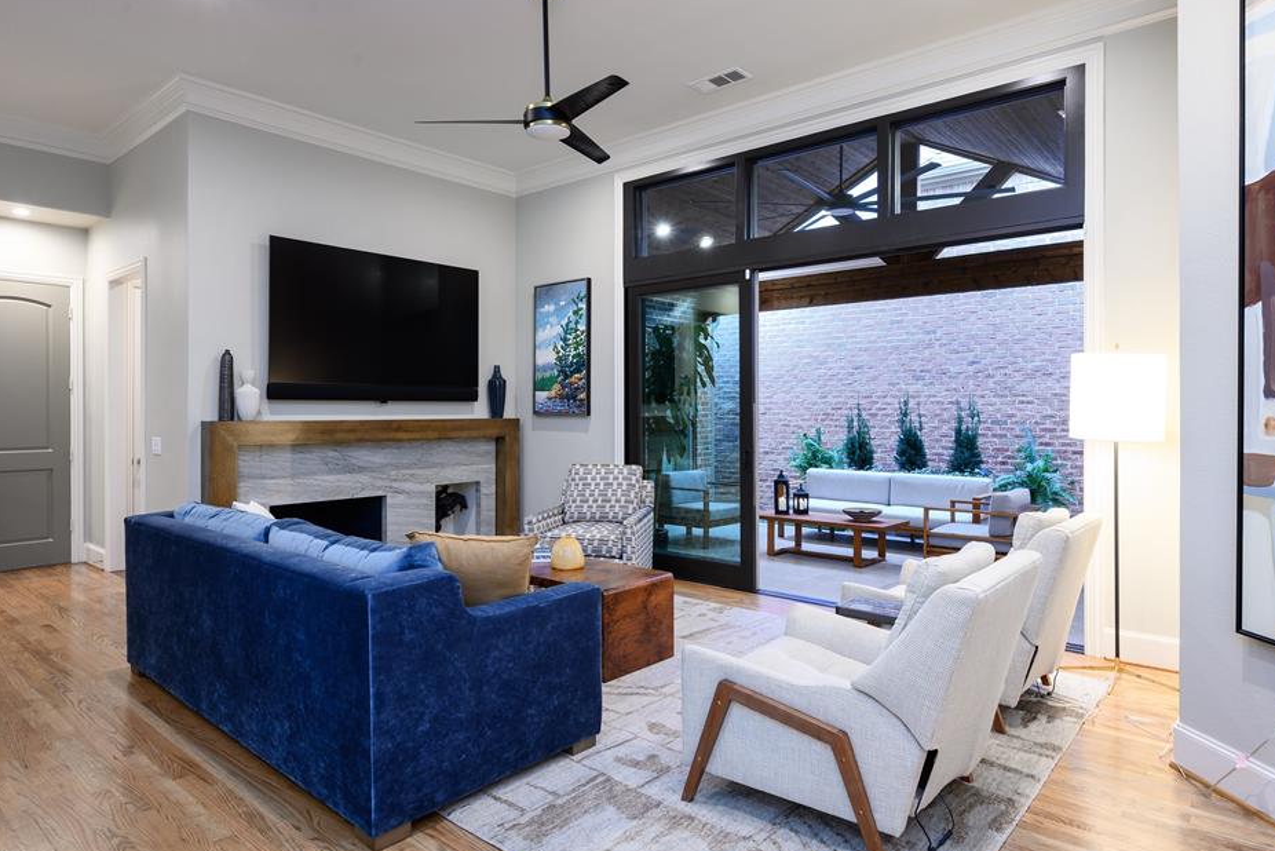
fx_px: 744
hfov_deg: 81.2
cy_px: 417
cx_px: 613
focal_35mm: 21
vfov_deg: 59.5
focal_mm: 19
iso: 320
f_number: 9
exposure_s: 1/2
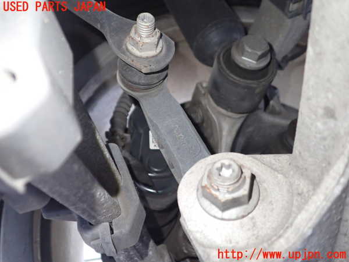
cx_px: 174
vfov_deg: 46.8
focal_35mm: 30
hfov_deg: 60.0
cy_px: 131
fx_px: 302
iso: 640
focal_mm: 5.4
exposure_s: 1/30
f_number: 2.3
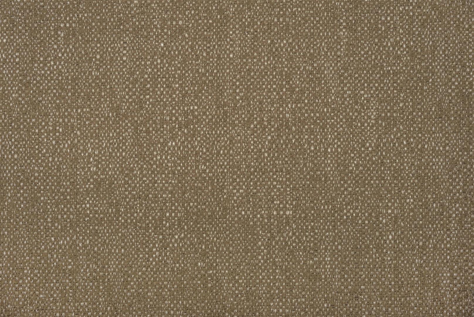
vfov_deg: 20.6
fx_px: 869
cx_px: 237
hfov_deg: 30.5
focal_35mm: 66
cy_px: 158
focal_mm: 66
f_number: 11
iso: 200
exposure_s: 1/160
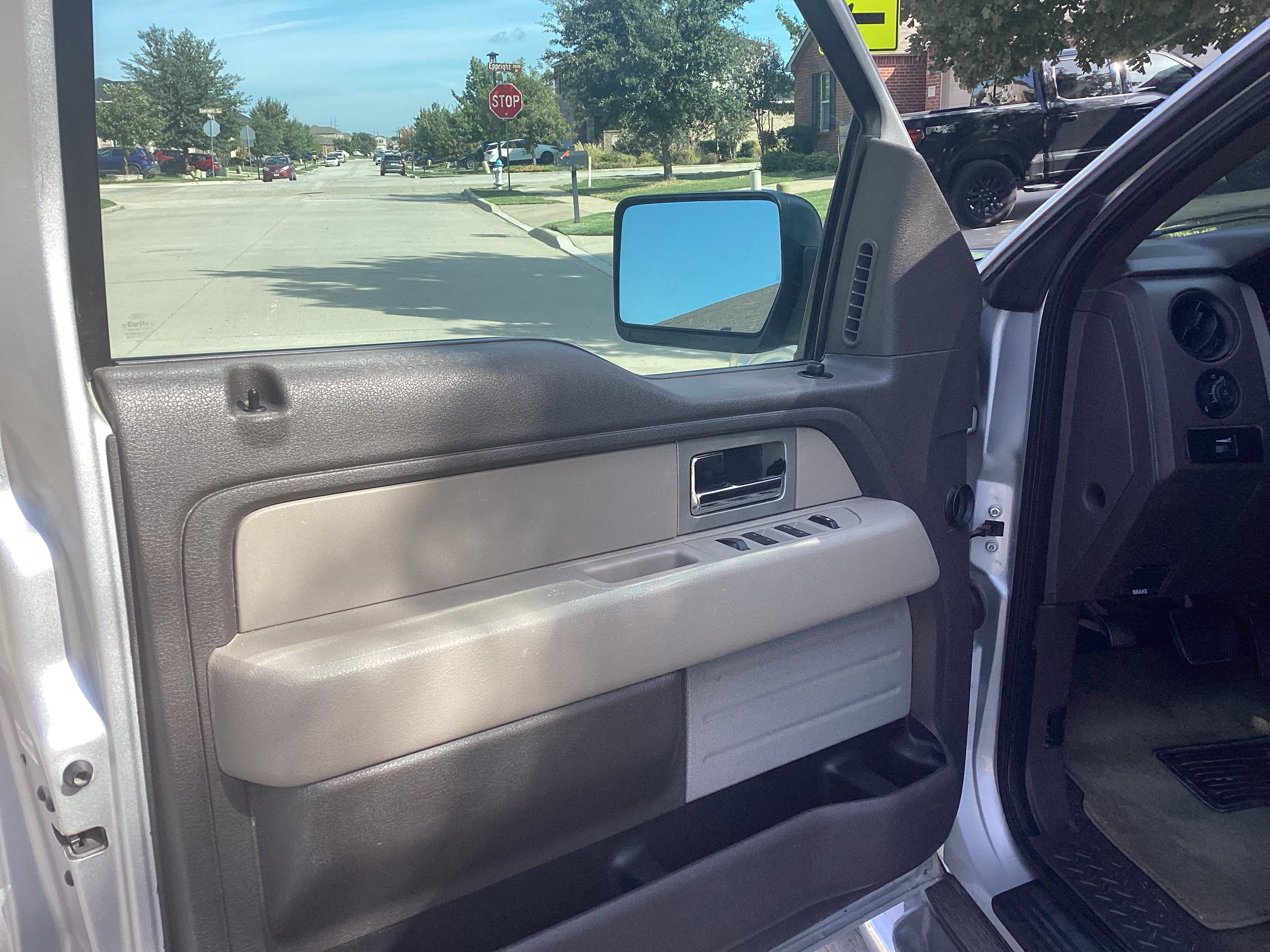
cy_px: 476
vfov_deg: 45.4
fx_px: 1137
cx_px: 635
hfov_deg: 58.4
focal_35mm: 31
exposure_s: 1/529
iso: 25
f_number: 2.4
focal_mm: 3.3
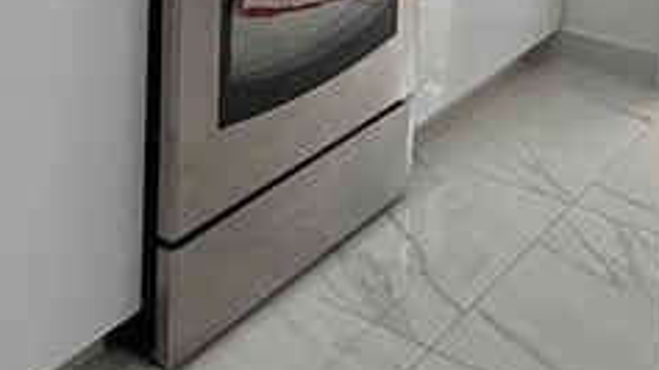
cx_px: 206
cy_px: -214
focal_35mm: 66
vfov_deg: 16.3
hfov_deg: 31.6
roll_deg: -1.2
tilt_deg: -8.2
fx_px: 1153
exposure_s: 1/120
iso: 160
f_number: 2.2
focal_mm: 2.22
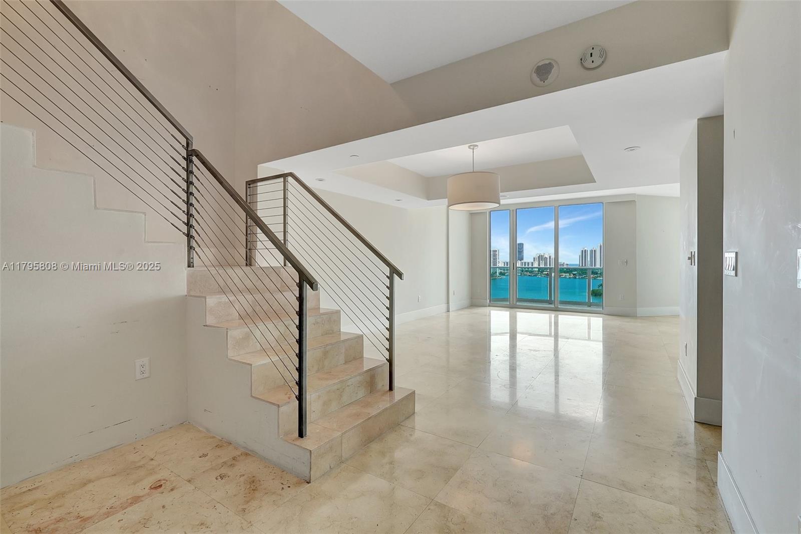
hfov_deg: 95.0
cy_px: 267
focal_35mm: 16
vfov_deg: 72.0
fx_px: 367
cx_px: 400
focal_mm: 16.5
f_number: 13
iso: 640
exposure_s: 1/25
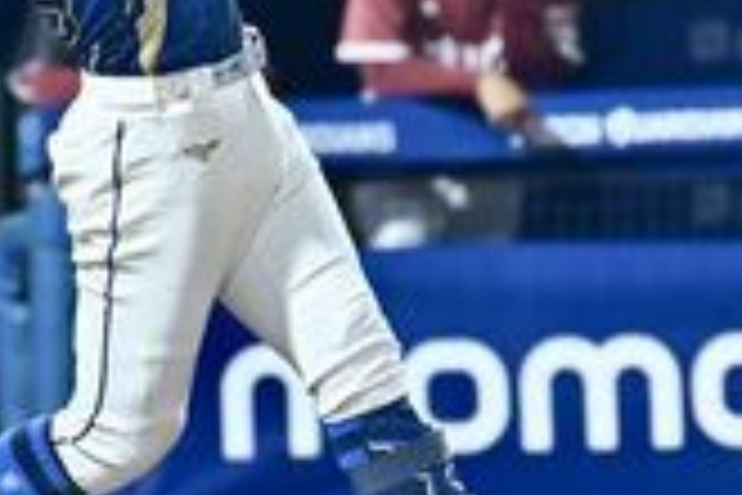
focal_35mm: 677
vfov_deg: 2.0
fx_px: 13953
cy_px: 135
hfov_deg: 3.0
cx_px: 238
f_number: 4
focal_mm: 280
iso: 5000
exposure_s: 1/1000
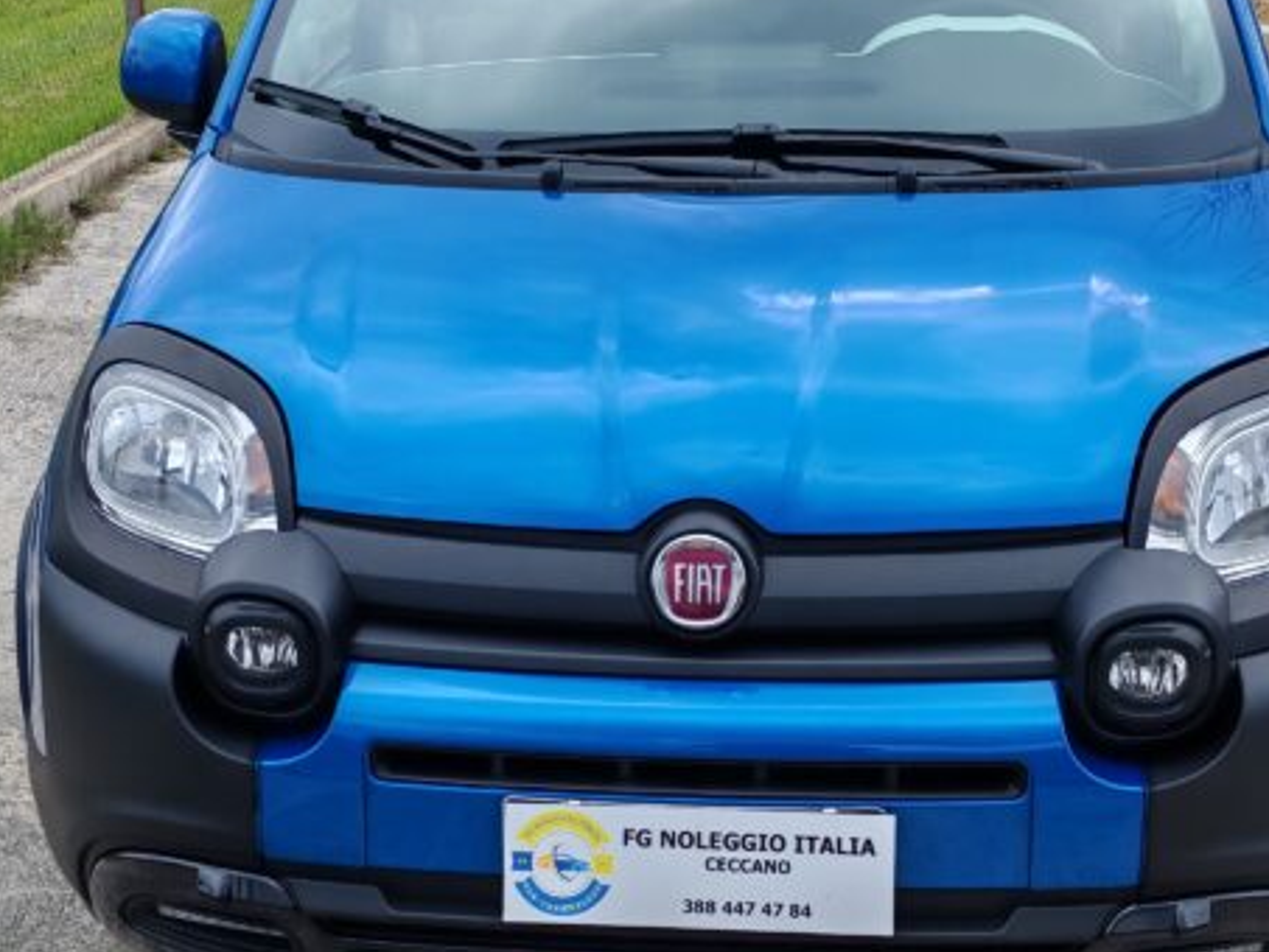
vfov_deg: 24.0
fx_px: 2237
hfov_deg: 31.7
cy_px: 507
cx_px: 647
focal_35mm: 61
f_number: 1.95
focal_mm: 5.52
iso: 50
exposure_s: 1/2000
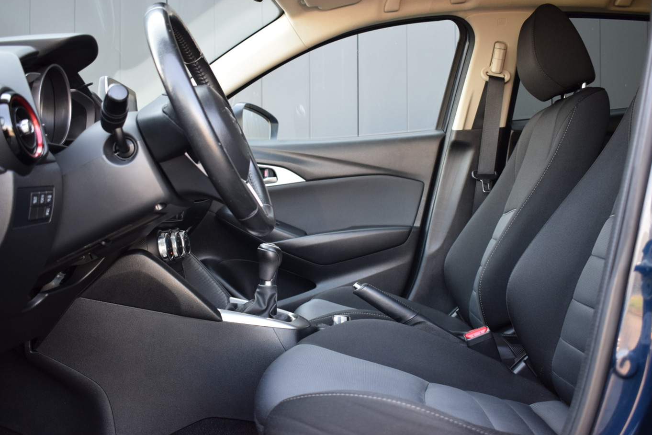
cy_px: 219
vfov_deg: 35.9
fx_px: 670
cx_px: 320
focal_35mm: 37
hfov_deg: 51.9
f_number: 4
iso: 450
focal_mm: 24
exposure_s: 1/60
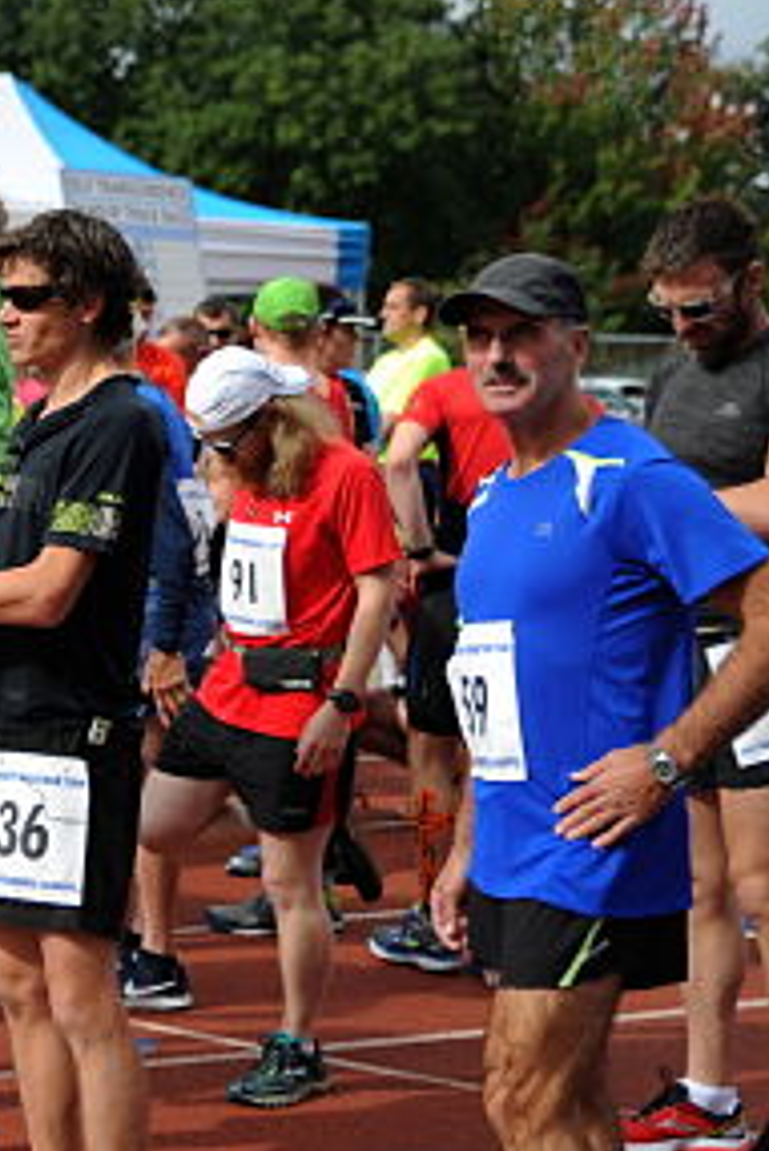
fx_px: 3040
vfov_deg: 21.4
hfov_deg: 13.8
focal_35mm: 95
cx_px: -290
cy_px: 499
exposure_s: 1/2000
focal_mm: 34
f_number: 2.8
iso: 200
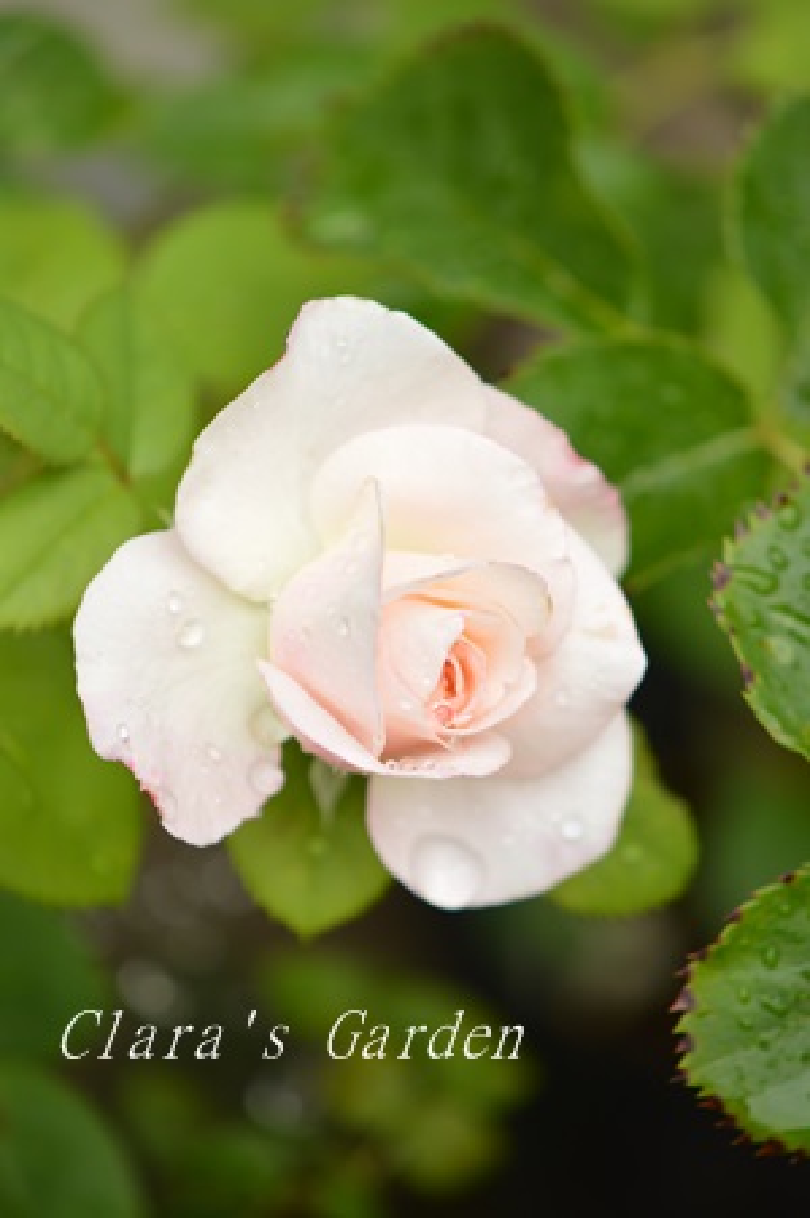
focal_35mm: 128
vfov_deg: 16.1
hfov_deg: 10.7
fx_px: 4309
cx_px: 405
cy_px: 609
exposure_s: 1/125
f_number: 4.5
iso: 220
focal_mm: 85
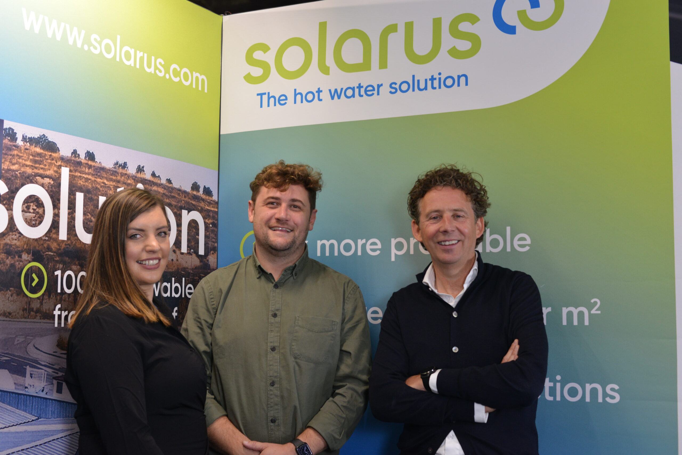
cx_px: 341
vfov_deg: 27.0
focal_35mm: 50
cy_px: 228
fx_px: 948
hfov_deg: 39.6
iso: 800
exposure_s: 1/60
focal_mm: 50
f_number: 4
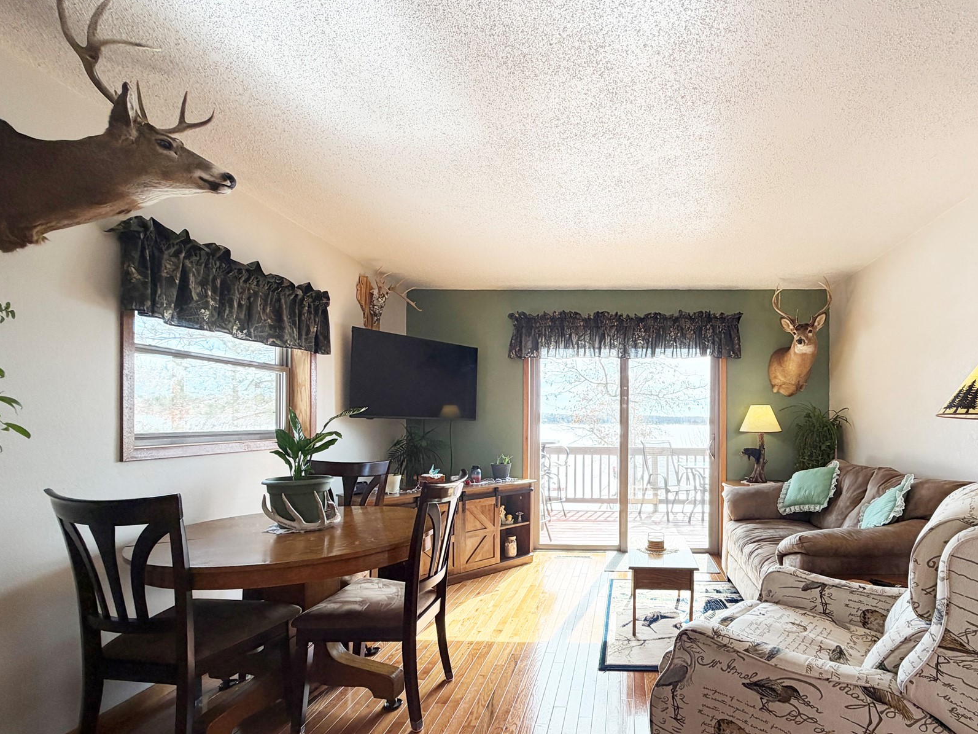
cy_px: 420
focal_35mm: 18
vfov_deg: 71.2
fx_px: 509
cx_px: 616
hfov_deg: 85.9
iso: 64
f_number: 2.2
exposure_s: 1/126
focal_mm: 2.22
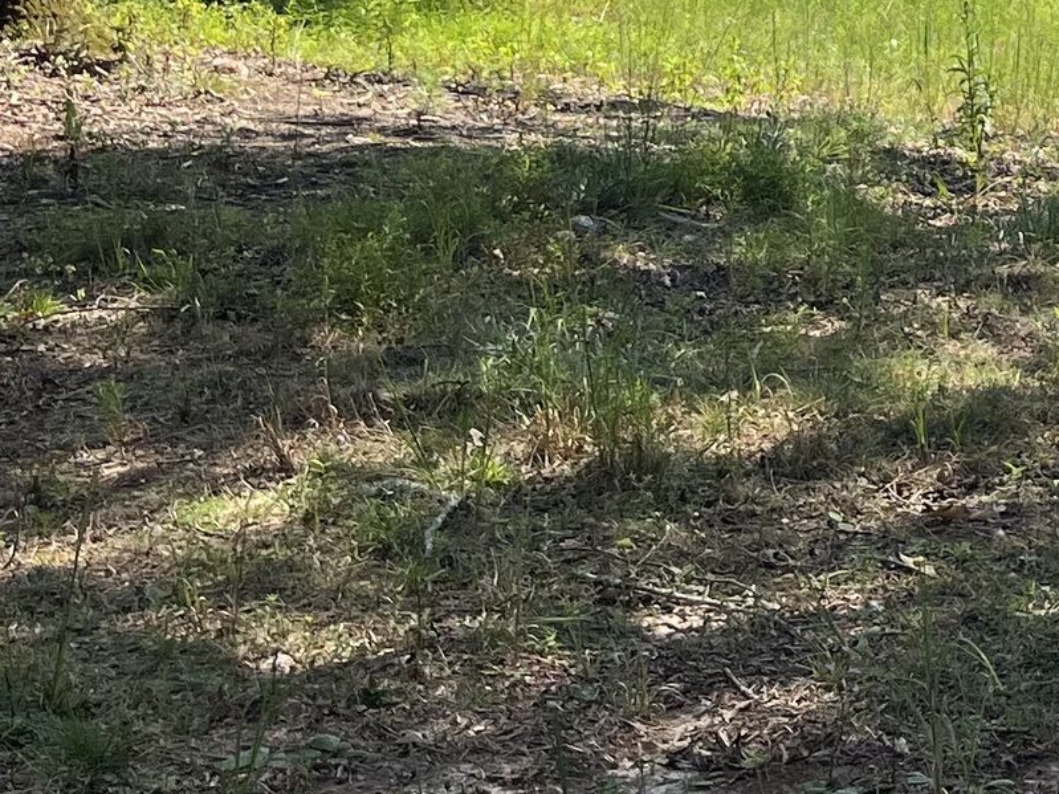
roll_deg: +1.3
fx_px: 3059
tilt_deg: -0.5
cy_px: -294
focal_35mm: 100
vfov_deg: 14.1
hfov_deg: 17.8
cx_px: 1535
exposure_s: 1/2755
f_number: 1.6
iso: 50
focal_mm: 5.1
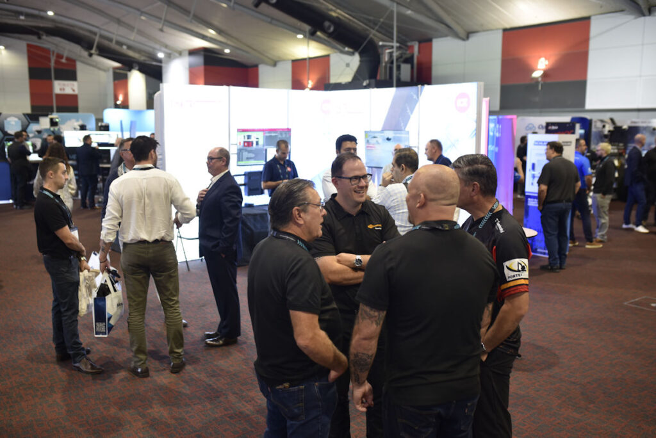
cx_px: 328
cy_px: 219
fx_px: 638
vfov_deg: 37.9
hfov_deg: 54.4
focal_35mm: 35
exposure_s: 1/60
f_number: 2.5
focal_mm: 35
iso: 800
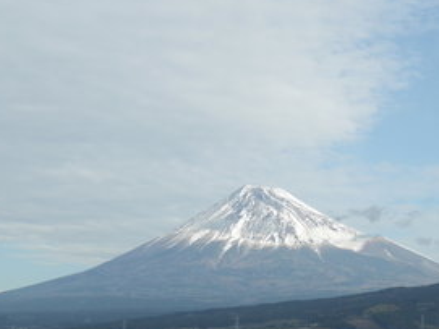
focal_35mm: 102
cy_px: 343
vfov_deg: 14.2
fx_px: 1293
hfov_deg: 19.3
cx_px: 233
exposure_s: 1/200
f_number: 7.1
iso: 200
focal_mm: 23
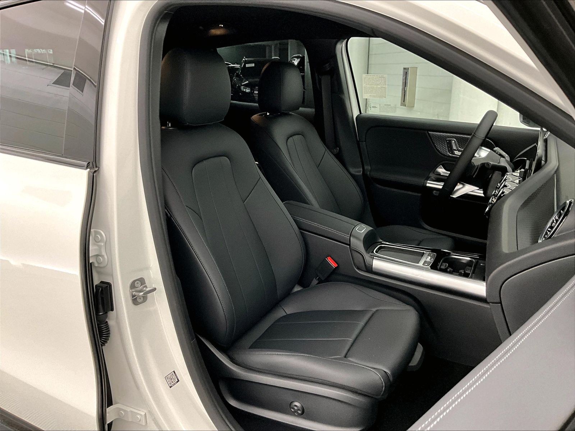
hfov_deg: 61.7
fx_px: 482
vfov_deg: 48.2
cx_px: 288
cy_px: 216
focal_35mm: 29
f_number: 1.8
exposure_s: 1/60
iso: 160
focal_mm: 3
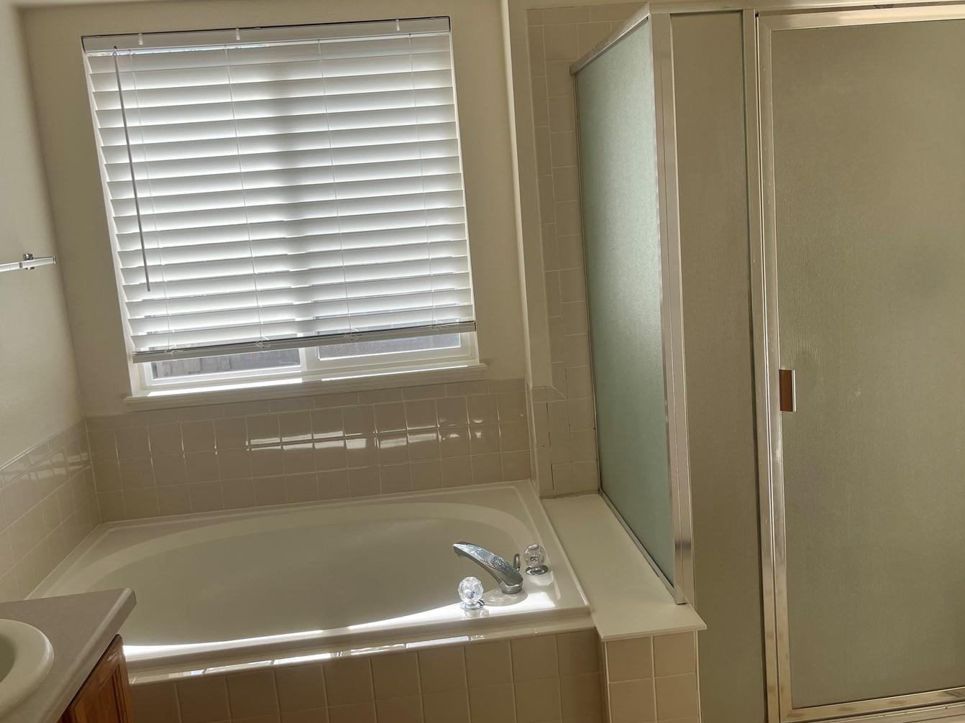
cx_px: 495
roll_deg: +3.9
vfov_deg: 45.4
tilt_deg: -5.8
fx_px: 864
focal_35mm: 31
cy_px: 340
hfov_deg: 58.4
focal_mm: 5.1
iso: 50
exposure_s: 1/821
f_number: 1.6
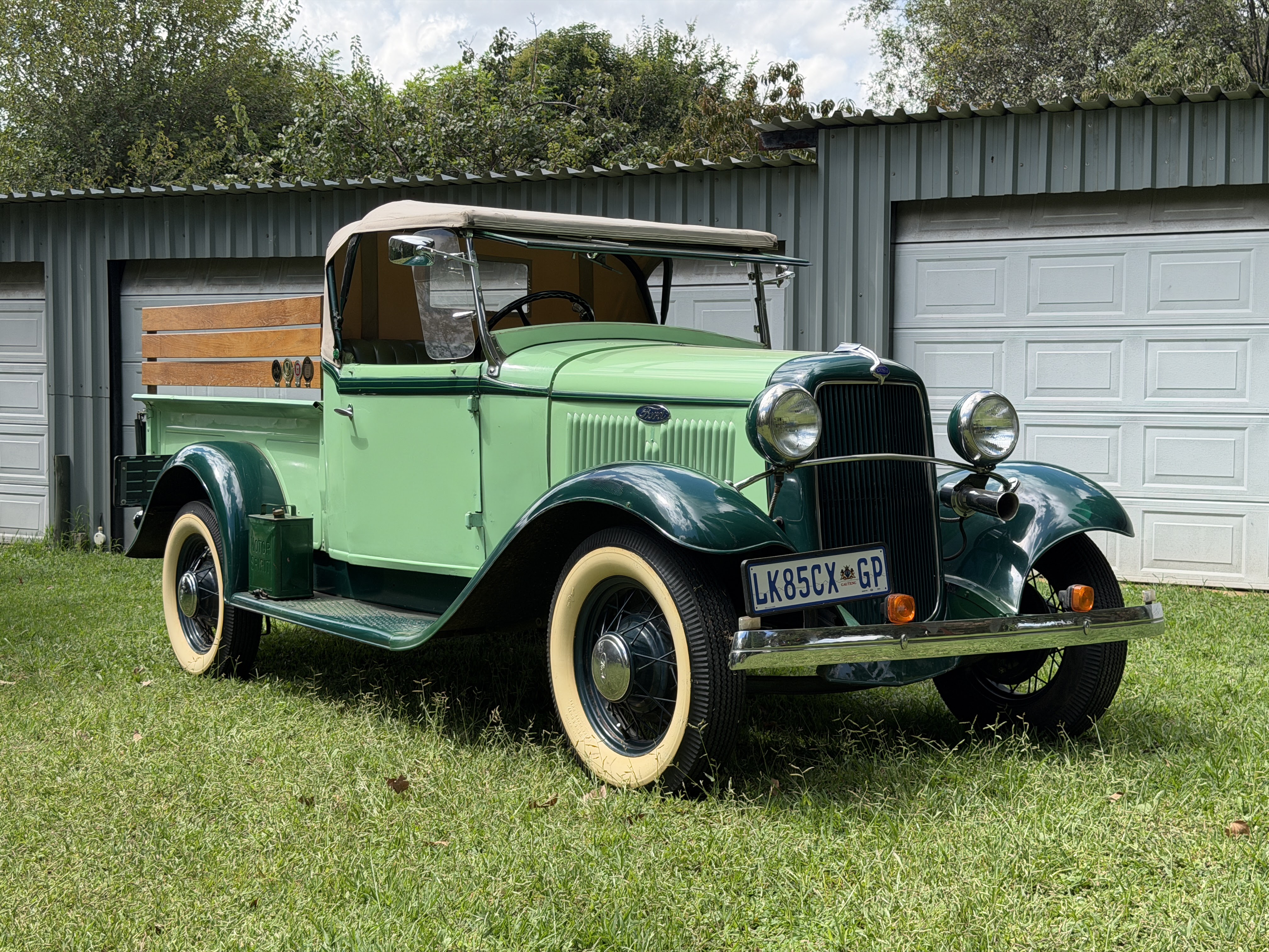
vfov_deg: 30.3
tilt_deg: -4.2
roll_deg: +0.4
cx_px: 634
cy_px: 476
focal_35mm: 48
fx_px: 1760
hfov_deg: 39.7
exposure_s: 1/1608
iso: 64
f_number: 1.78
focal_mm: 6.76
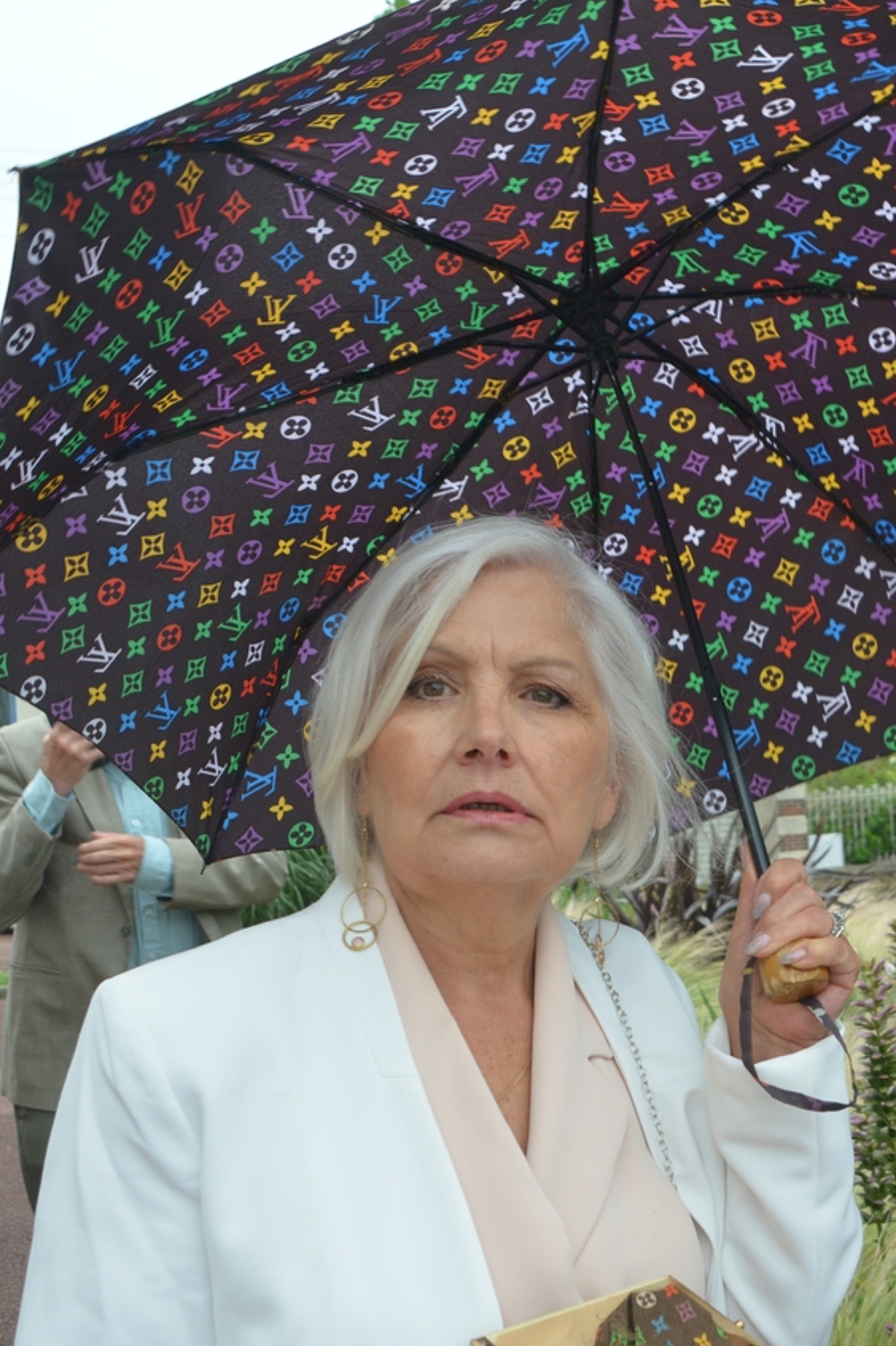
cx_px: 801
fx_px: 1867
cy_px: 675
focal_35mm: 50
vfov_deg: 39.6
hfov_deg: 26.1
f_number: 5.6
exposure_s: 1/125
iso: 400
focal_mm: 22
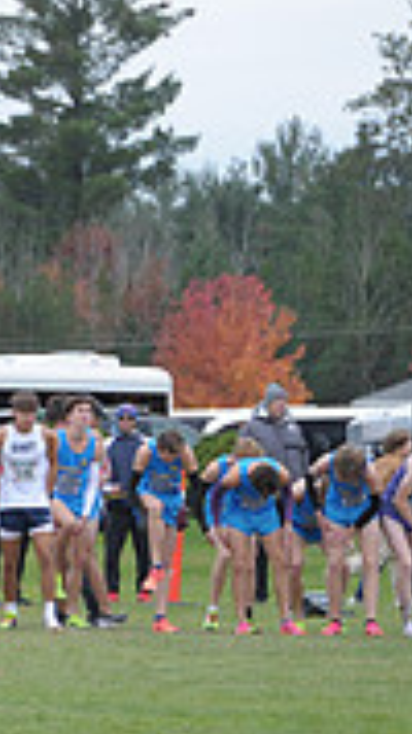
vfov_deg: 3.2
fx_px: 13297
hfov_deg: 1.8
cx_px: -758
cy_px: 454
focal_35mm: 684
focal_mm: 200
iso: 1250
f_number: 5.6
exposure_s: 1/800
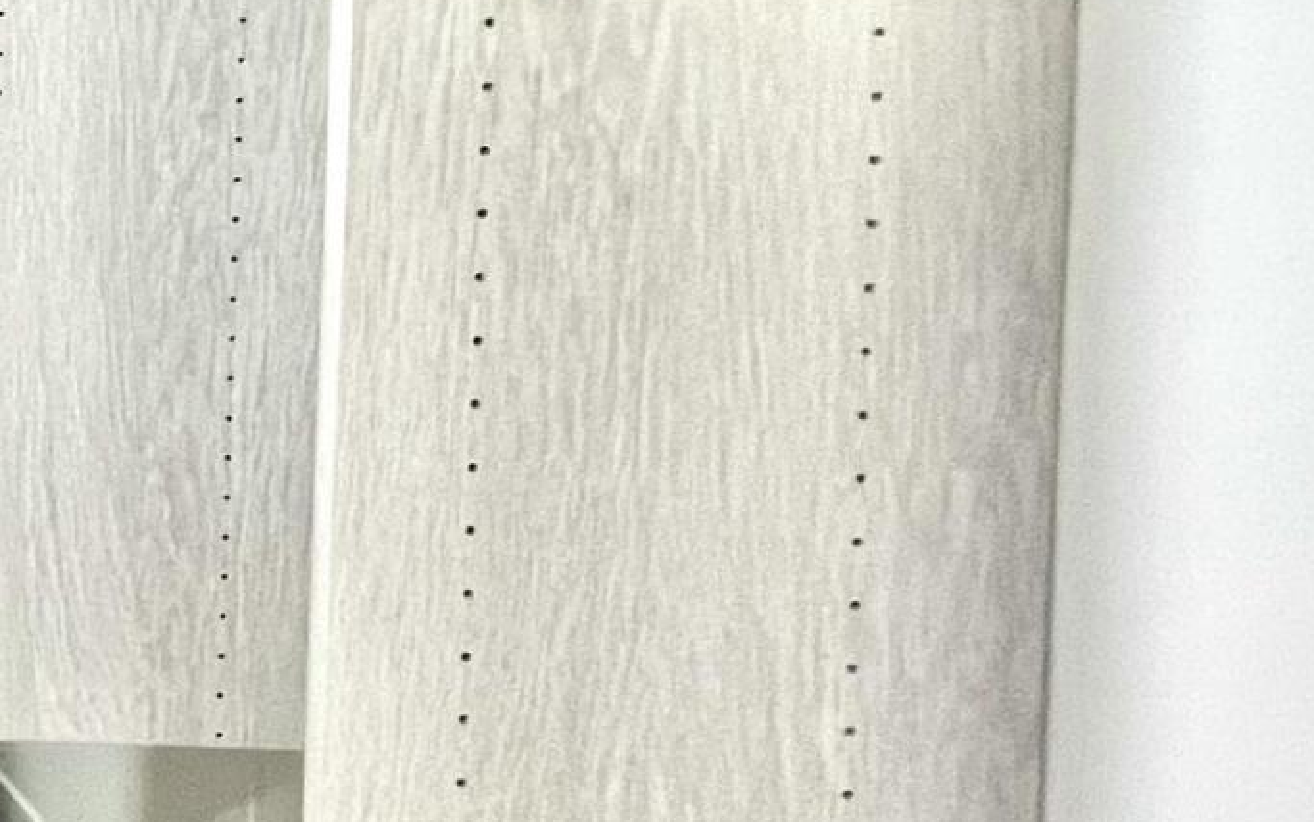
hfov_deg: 24.0
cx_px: -845
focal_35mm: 58
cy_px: -42
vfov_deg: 21.4
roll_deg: -1.0
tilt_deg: -2.6
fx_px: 2078
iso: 160
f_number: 1.8
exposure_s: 1/60
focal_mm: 1.57
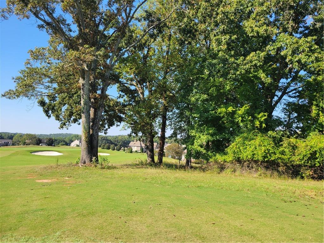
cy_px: 122
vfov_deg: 53.1
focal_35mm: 26
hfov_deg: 67.3
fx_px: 243
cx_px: 162
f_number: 1.8
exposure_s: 1/1111
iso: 40
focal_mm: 5.4
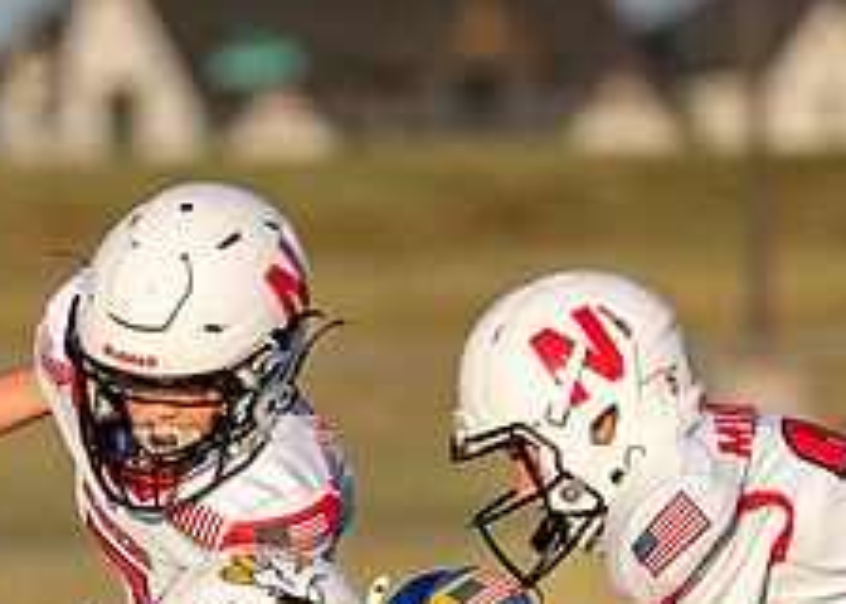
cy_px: 710
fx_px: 18068
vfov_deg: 1.9
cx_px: 220
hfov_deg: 2.7
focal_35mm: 752
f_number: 2.8
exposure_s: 1/4000
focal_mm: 154
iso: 250
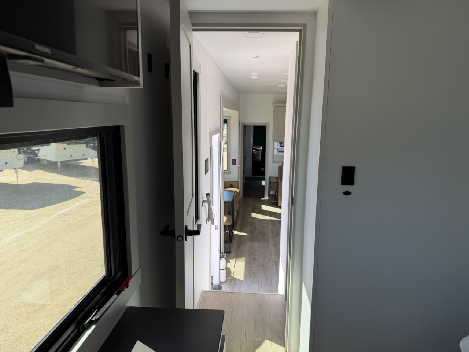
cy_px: 176
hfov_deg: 71.6
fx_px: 325
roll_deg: -2.0
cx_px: 234
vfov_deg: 56.8
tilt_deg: -11.9
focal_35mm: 24
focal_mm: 6.76
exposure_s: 1/200
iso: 80
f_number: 1.78
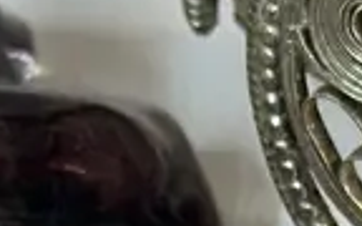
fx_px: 3571
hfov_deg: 5.8
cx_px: 468
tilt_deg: -46.4
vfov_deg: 3.6
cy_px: 404
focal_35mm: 362
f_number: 1.78
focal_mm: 6.86
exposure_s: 1/50
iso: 100
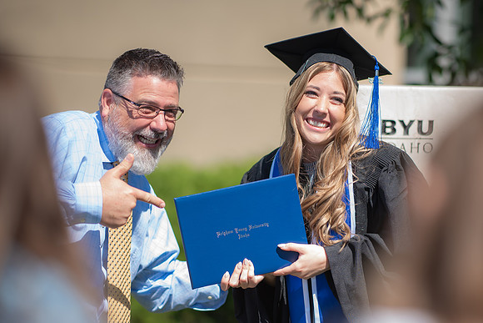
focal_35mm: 141
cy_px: 214
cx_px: 293
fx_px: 1898
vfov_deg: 9.7
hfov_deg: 14.5
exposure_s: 1/2500
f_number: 1.4
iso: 50
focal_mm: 105
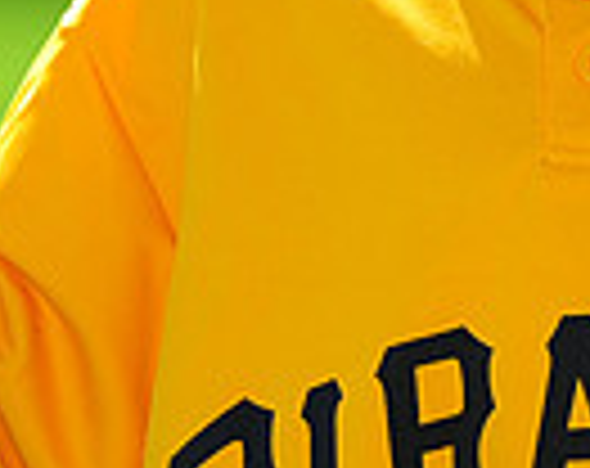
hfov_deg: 2.3
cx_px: 576
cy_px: -238
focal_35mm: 833
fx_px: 14502
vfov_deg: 1.8
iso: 200
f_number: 4.5
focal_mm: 200
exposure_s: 1/800
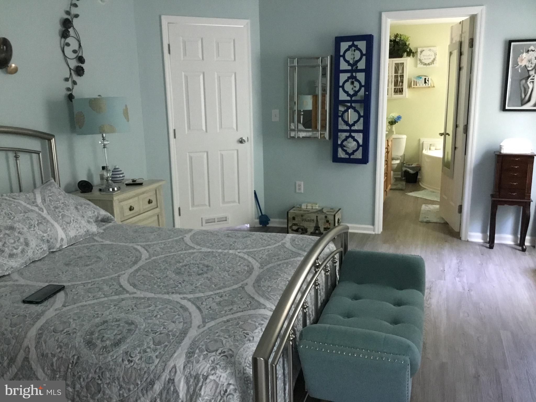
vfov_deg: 45.4
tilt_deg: -12.5
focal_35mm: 31
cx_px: 268
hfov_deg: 58.4
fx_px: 480
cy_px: 201
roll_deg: +1.0
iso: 200
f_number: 2.4
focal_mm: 3.3
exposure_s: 1/15
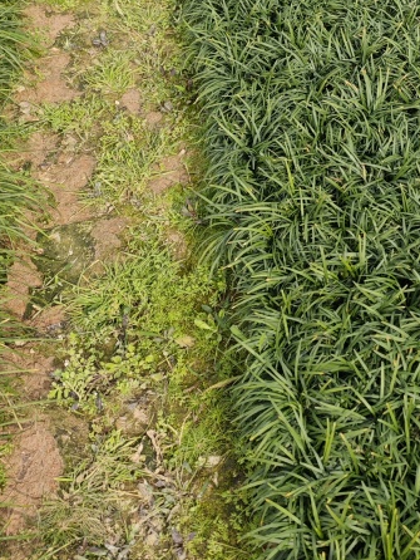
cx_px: 446
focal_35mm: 55
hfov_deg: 25.0
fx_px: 889
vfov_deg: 33.0
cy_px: 50
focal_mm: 6.55
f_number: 1.6
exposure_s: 1/1600
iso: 50
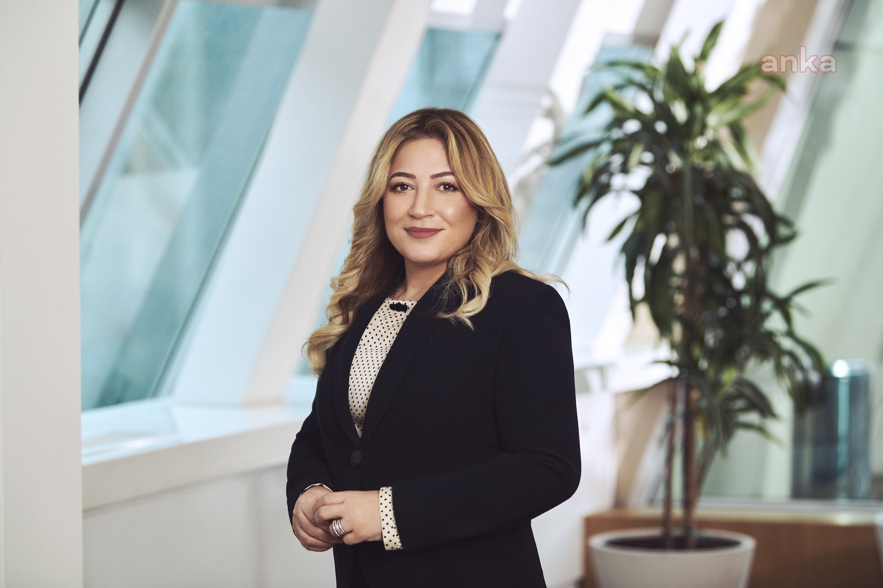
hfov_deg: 19.5
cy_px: 294
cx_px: 442
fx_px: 2575
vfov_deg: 13.0
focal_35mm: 105
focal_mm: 105
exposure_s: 1/160
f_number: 3.5
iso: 640
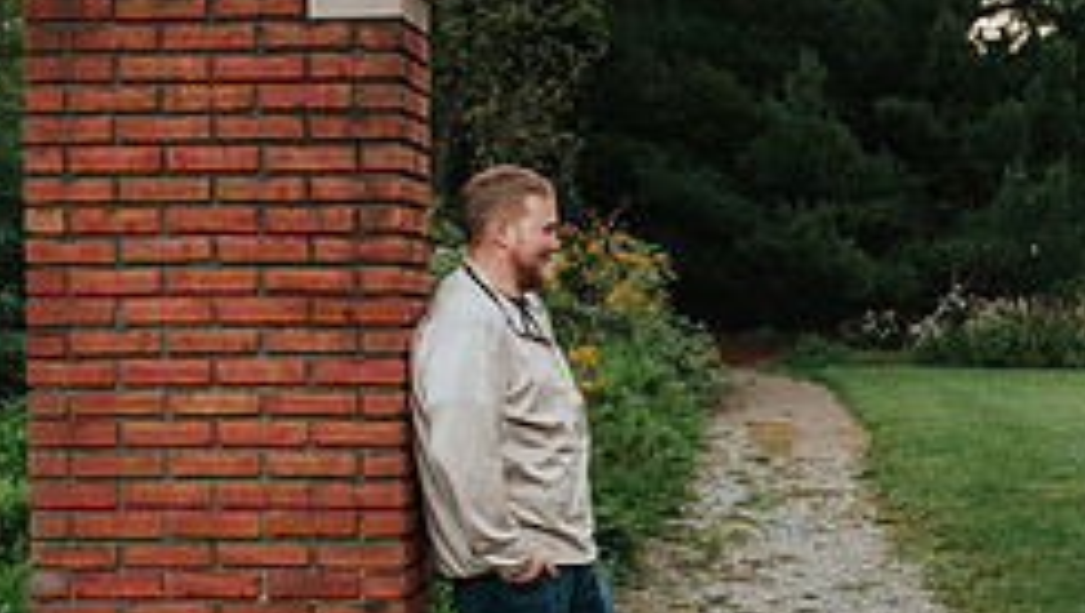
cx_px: 836
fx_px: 2650
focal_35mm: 92
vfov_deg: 13.2
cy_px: 358
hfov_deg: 22.9
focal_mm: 35
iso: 1000
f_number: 3.2
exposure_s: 1/500
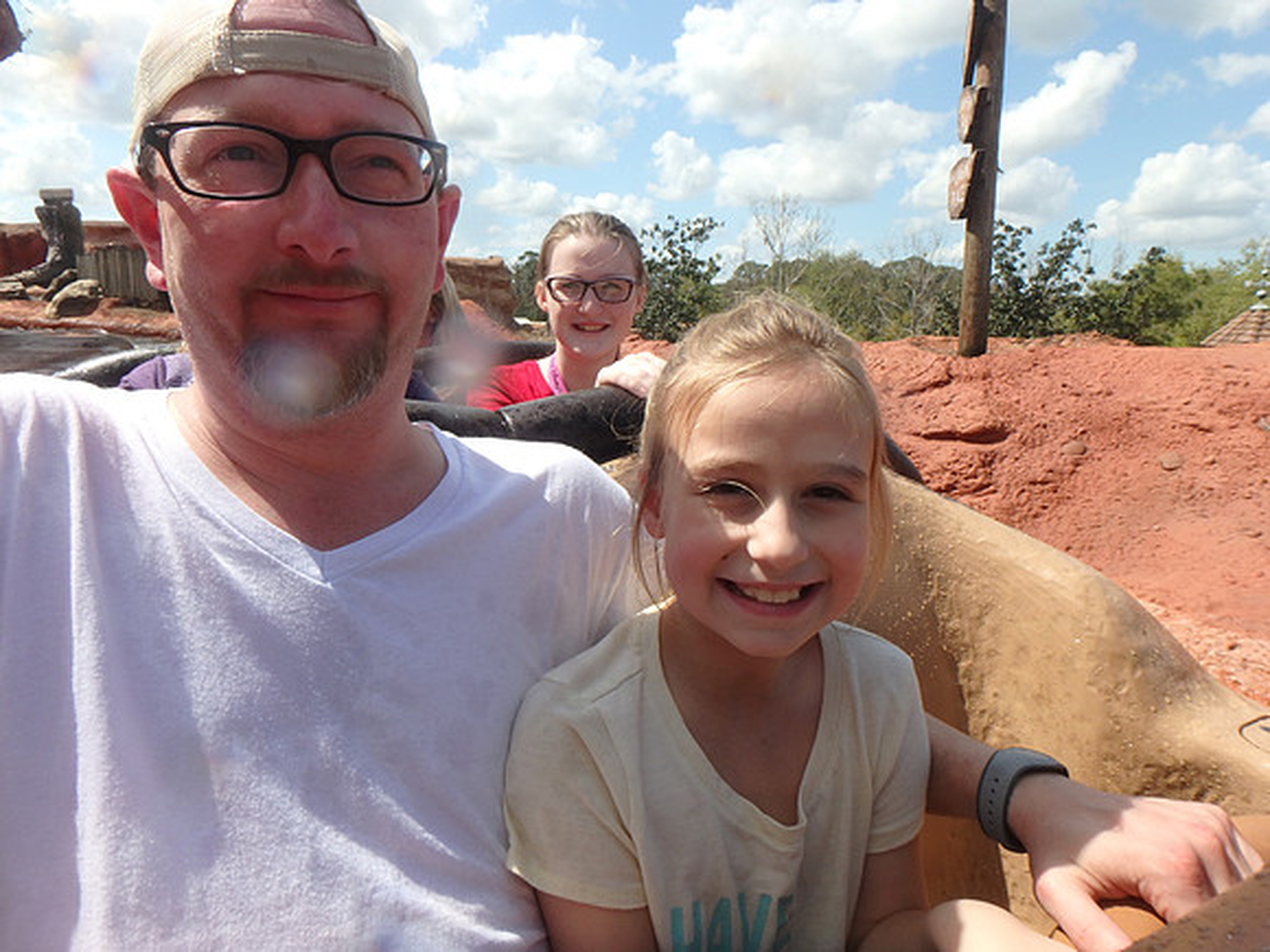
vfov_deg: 63.4
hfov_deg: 79.0
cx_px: 635
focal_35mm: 21
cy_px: 476
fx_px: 770
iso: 125
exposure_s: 1/400
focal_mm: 3.7
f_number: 6
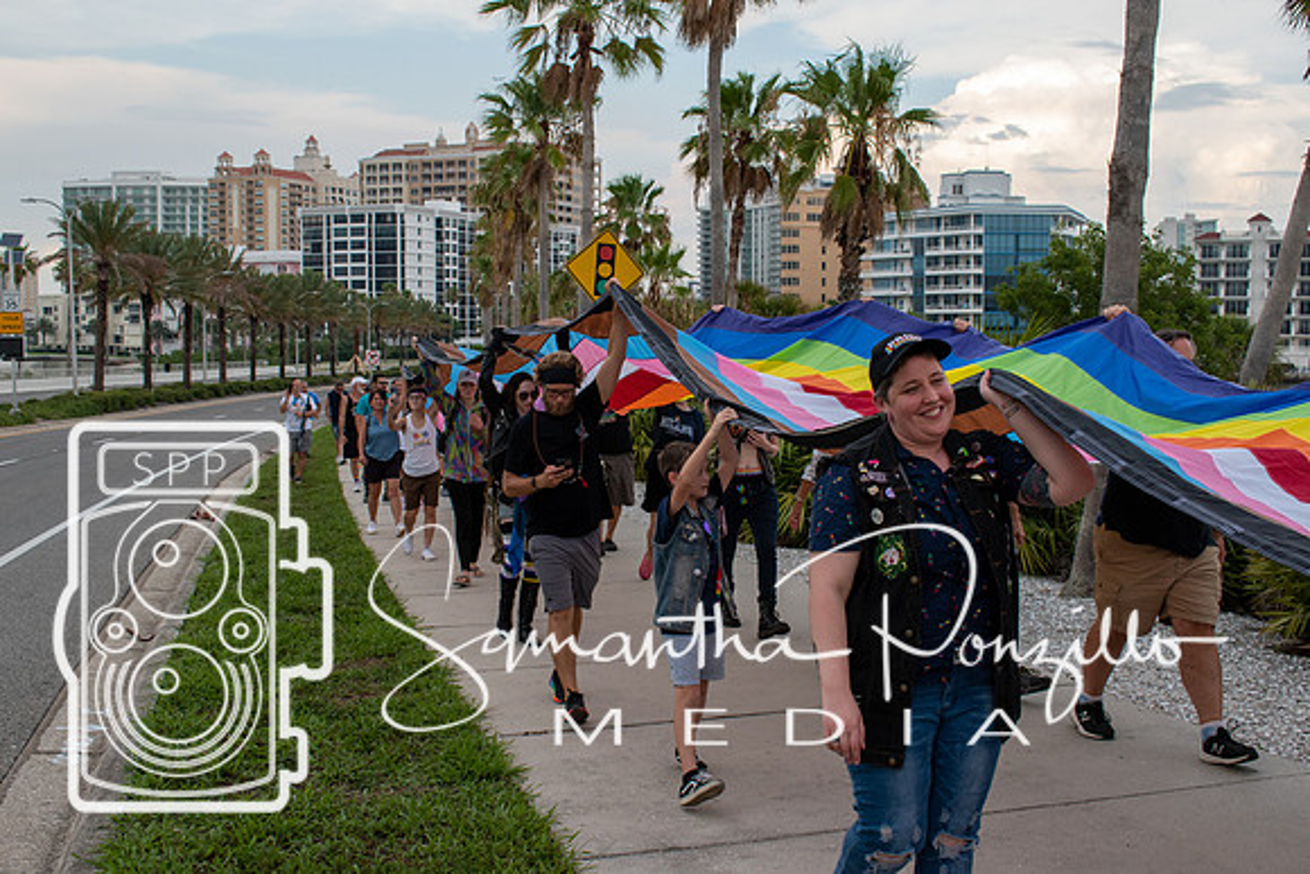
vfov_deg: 33.0
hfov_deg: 47.9
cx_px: 655
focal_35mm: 40
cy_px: 437
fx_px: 1474
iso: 400
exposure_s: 1/250
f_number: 8
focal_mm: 27
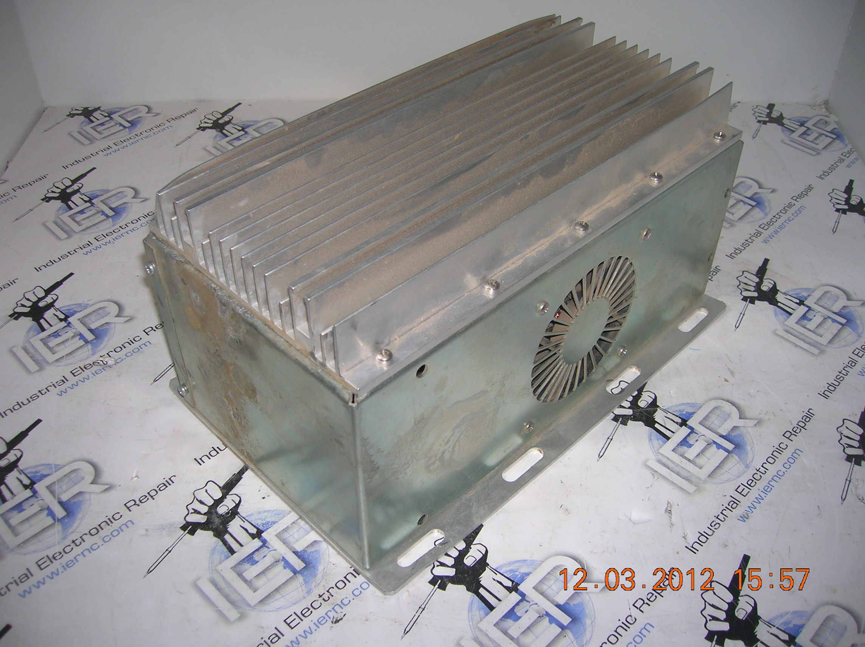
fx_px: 849
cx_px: 432
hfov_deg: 54.0
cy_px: 324
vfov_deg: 41.7
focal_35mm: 34
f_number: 2.9
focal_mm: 5.7
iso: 50
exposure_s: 1/60.1
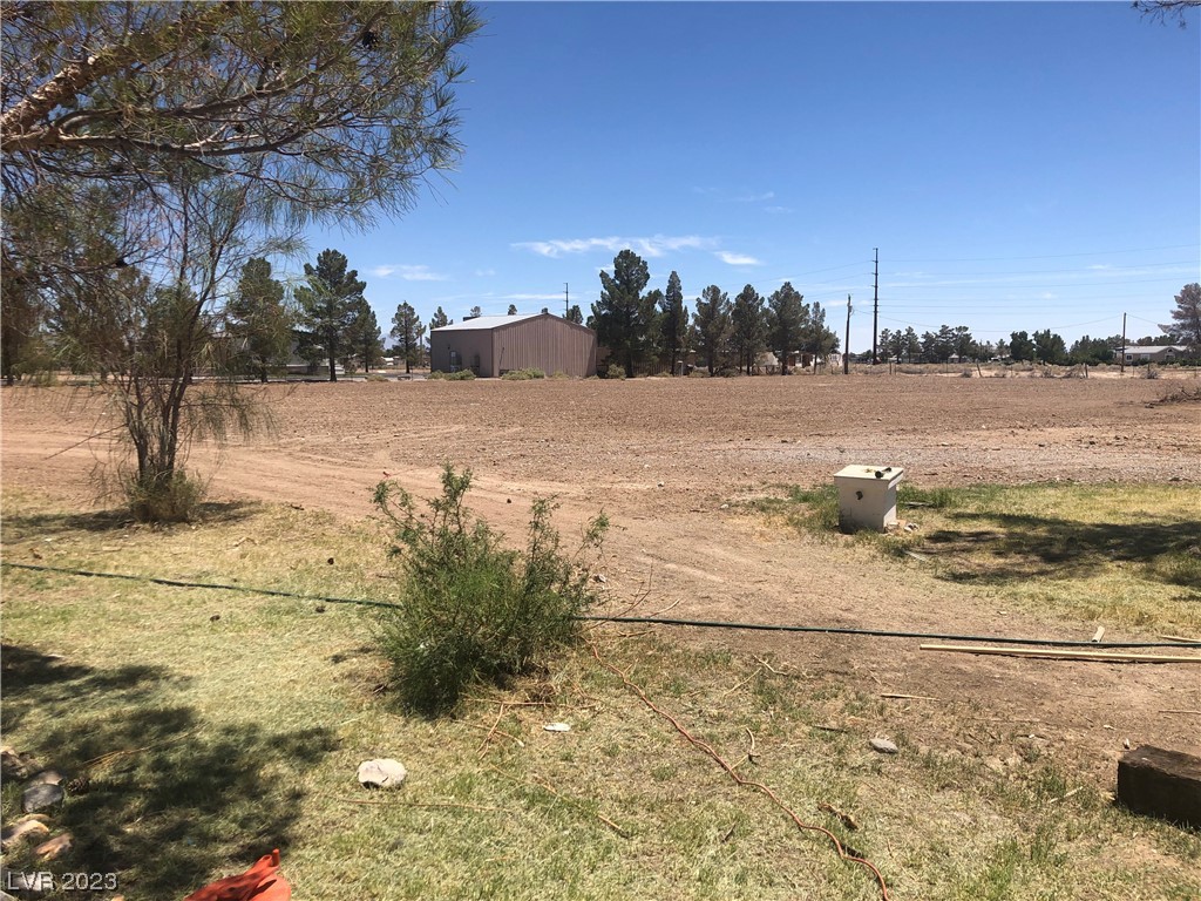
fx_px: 971
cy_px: 450
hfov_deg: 63.4
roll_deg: -0.2
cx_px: 600
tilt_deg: -6.8
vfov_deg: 49.7
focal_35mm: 28
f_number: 1.8
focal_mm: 3.99
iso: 20
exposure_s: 1/2667
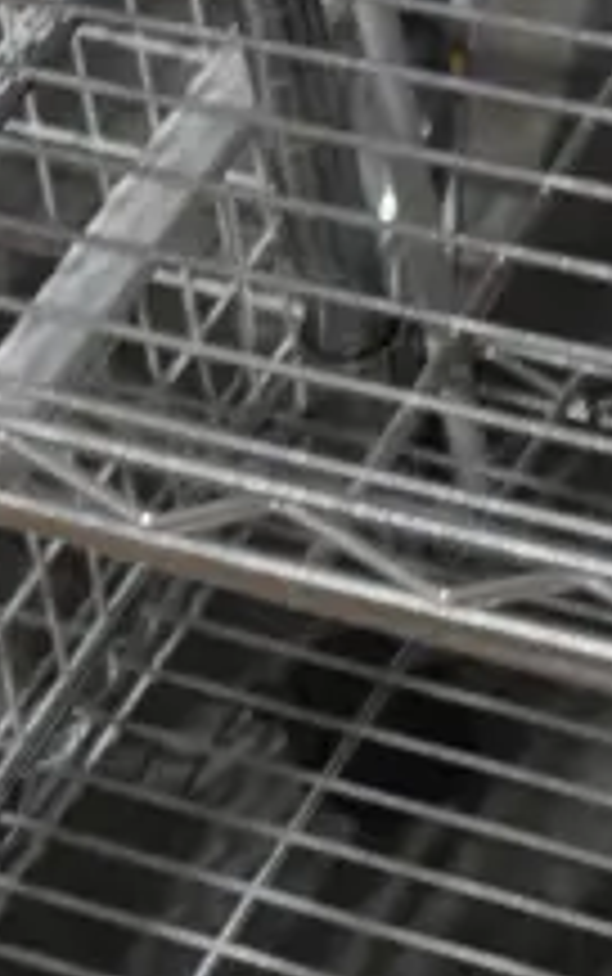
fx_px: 4794
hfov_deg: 7.3
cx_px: 540
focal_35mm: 180
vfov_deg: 11.5
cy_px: -67
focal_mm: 18
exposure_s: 1/60
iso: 400
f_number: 4
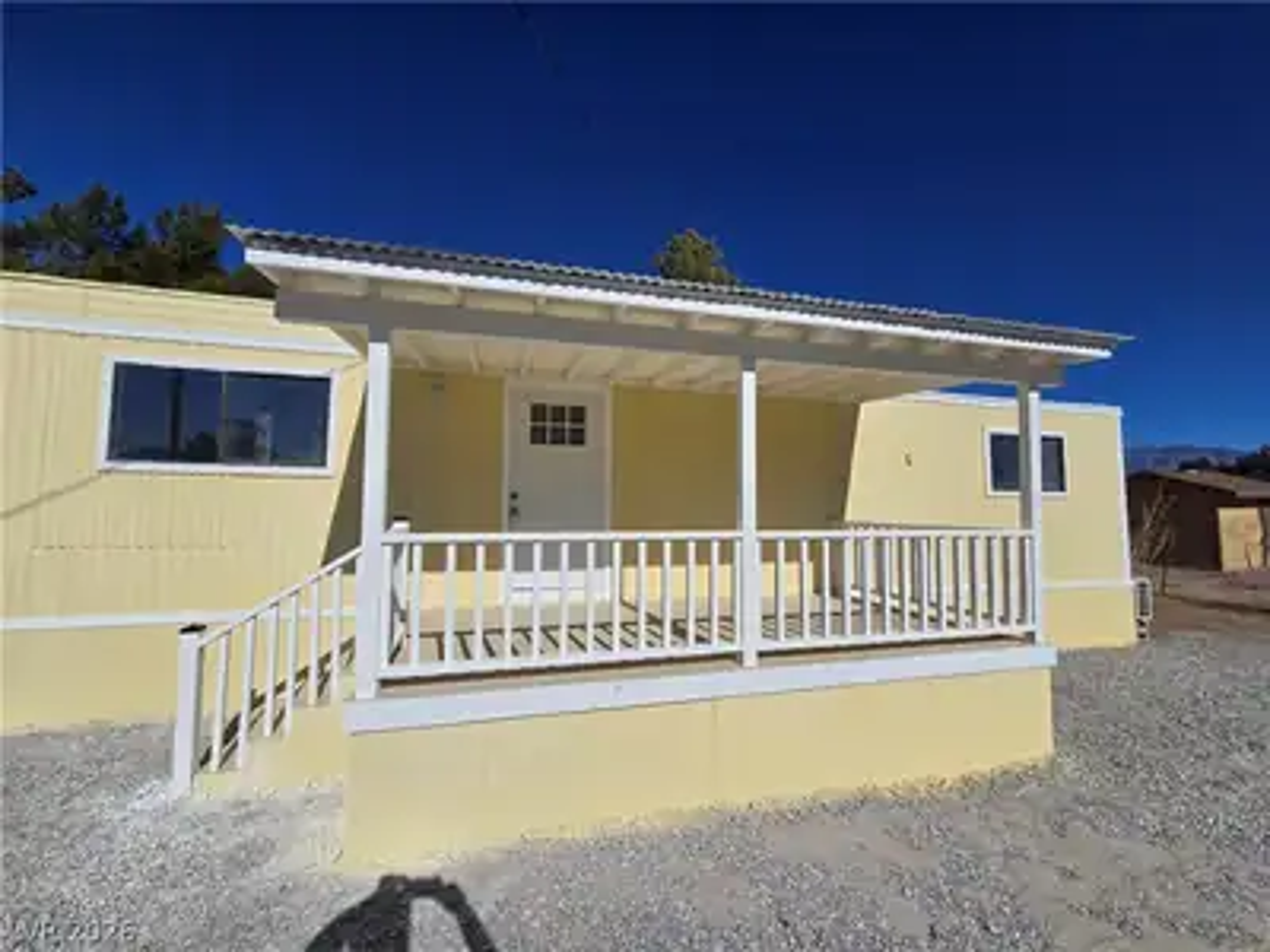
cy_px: 476
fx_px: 477
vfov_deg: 89.9
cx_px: 635
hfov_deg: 106.2
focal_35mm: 13
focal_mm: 2.2
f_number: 2.2
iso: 50
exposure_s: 1/7518
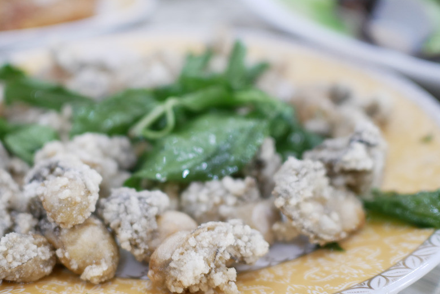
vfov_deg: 33.3
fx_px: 489
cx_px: 165
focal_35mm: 40
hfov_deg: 48.0
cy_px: 180
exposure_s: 1/60
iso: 320
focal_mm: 15
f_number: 1.7
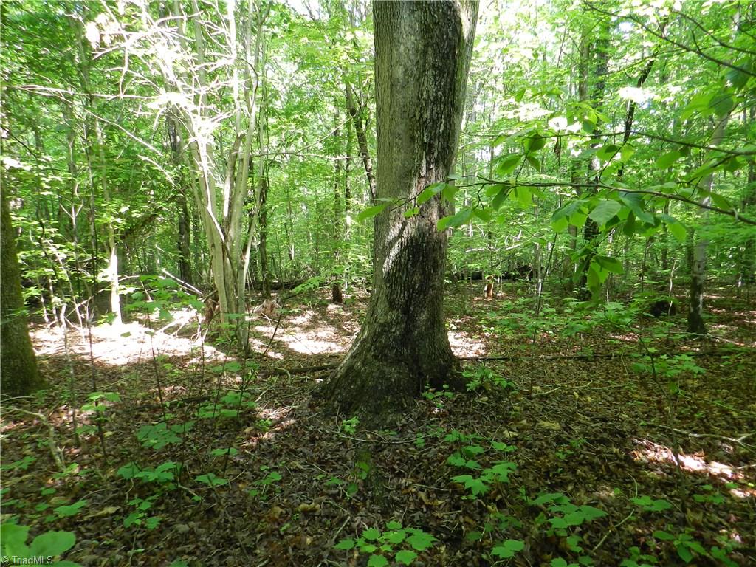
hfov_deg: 73.9
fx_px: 502
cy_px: 284
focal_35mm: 23
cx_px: 378
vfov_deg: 58.9
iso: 160
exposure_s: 1/30
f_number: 3.4
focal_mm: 4
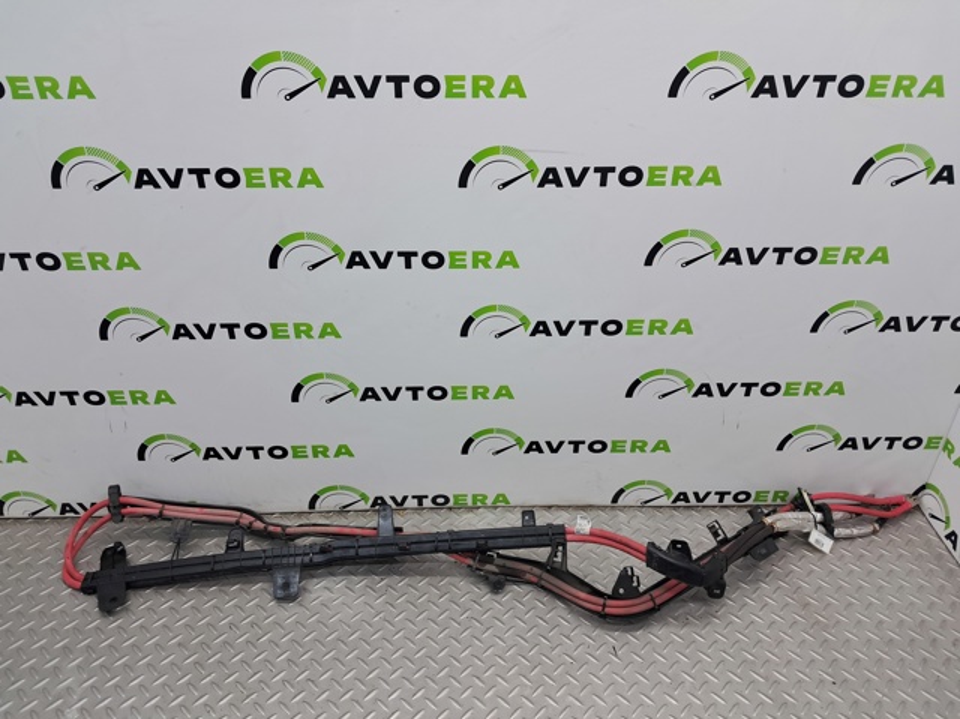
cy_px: 360
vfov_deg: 51.3
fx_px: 748
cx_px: 480
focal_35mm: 27
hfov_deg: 65.4
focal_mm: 4
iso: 64
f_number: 1.8
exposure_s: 1/50
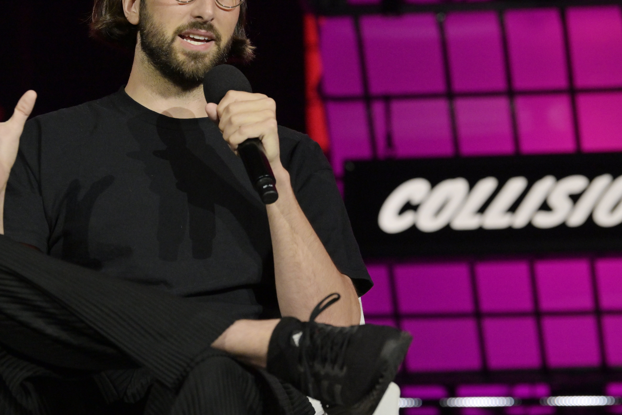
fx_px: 4388
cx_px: 296
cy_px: 177
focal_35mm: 254
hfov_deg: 8.1
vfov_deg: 5.4
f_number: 4.5
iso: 2500
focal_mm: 160
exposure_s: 1/320
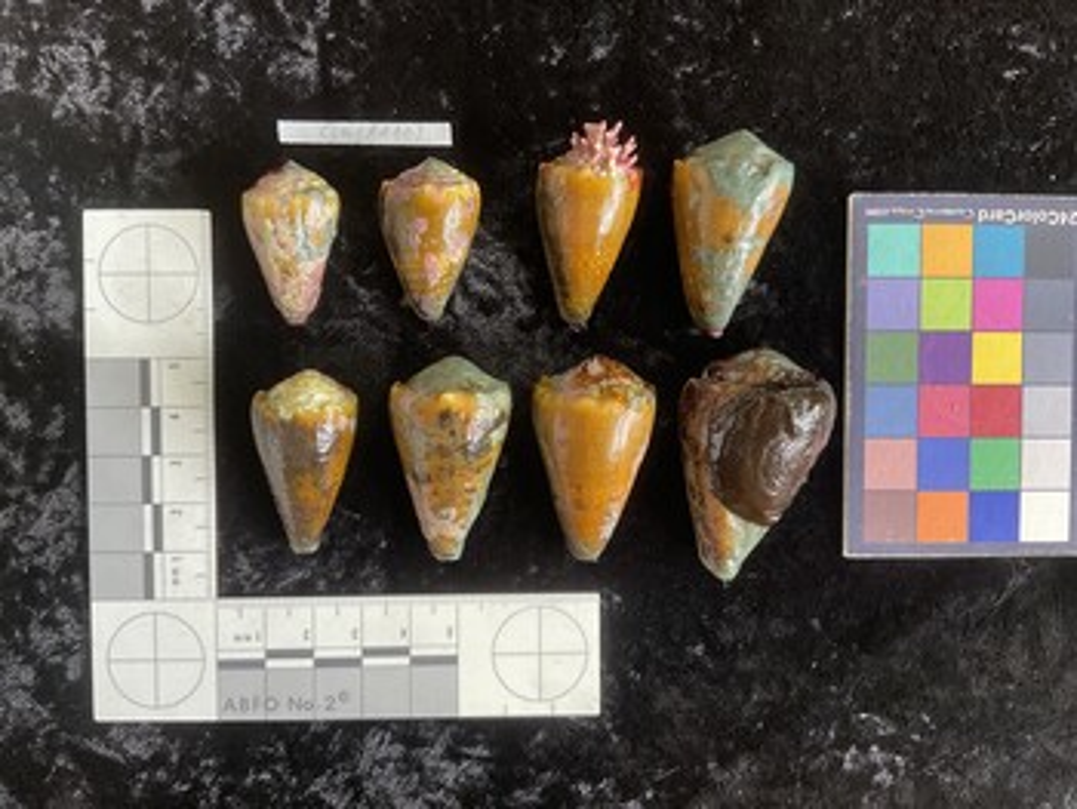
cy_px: 404
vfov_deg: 48.3
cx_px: 538
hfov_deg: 61.6
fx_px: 903
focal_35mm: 29
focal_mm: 3
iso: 64
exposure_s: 1/60
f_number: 1.8
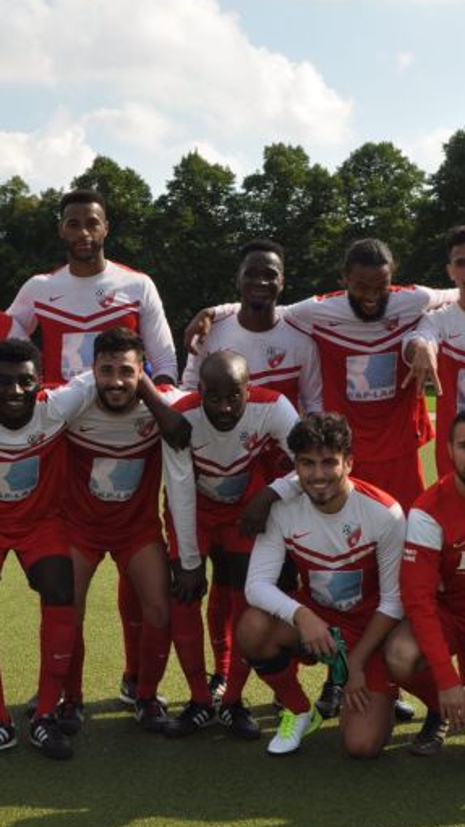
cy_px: 414
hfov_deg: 19.0
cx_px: 104
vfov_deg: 33.3
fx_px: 1380
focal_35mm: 63
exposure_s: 1/200
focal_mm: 20
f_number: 11
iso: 200
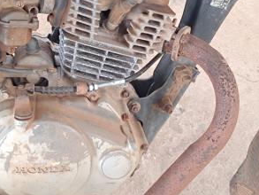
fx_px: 442
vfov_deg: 24.8
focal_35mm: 59
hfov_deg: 32.4
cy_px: 90
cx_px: 84
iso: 80
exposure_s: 1/60
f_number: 1.8
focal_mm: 4
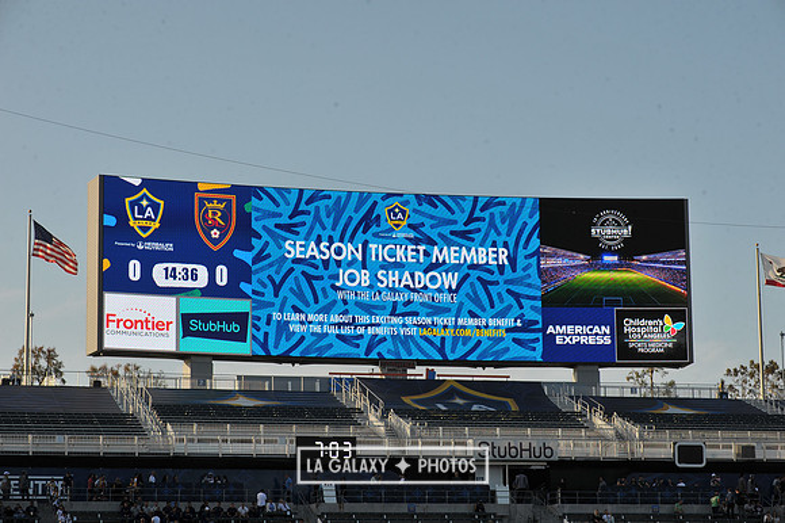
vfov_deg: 13.4
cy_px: 262
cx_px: 392
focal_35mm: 102
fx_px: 2223
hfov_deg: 20.0
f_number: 11
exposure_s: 1/500
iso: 400
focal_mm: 102
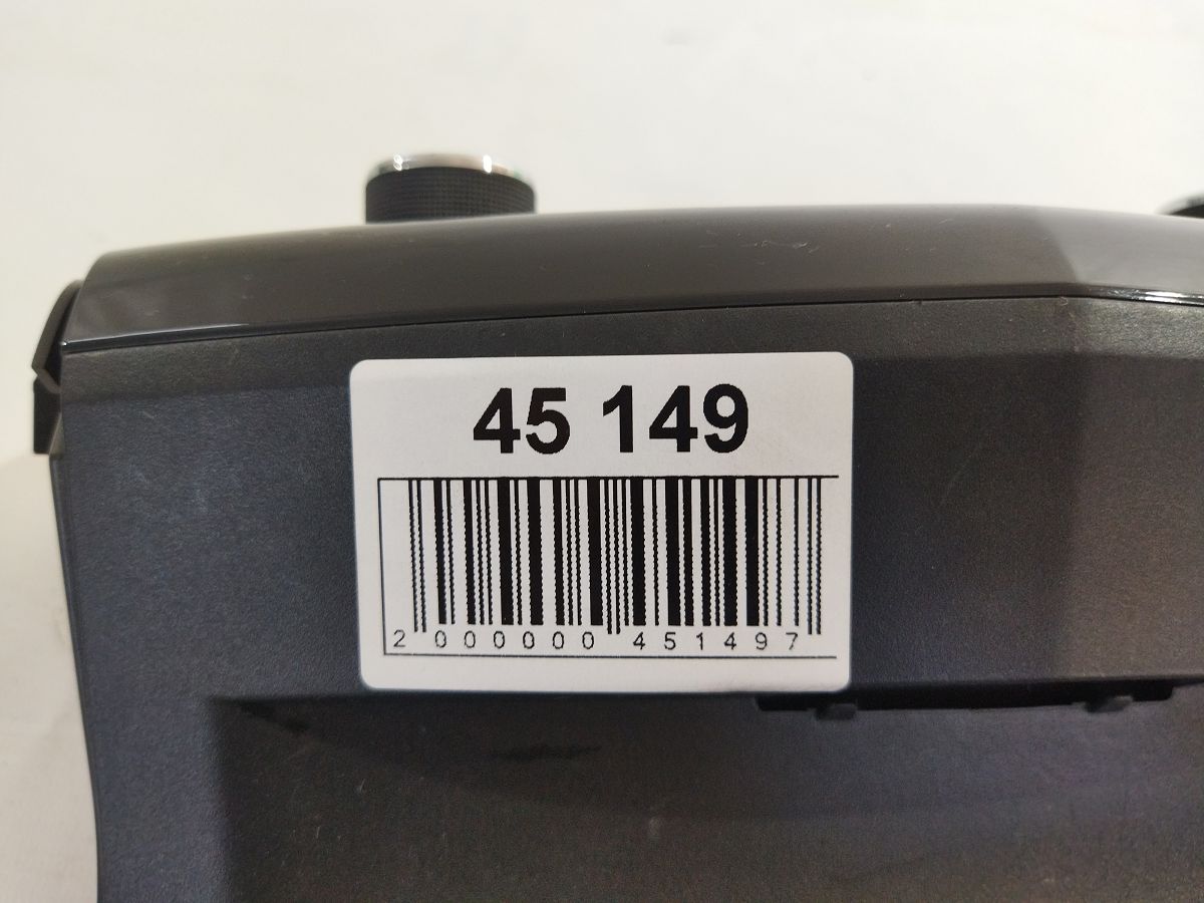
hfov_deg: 65.3
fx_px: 939
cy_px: 452
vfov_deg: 51.4
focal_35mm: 27
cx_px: 602
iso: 185
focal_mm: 4.71
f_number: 1.79
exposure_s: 1/50
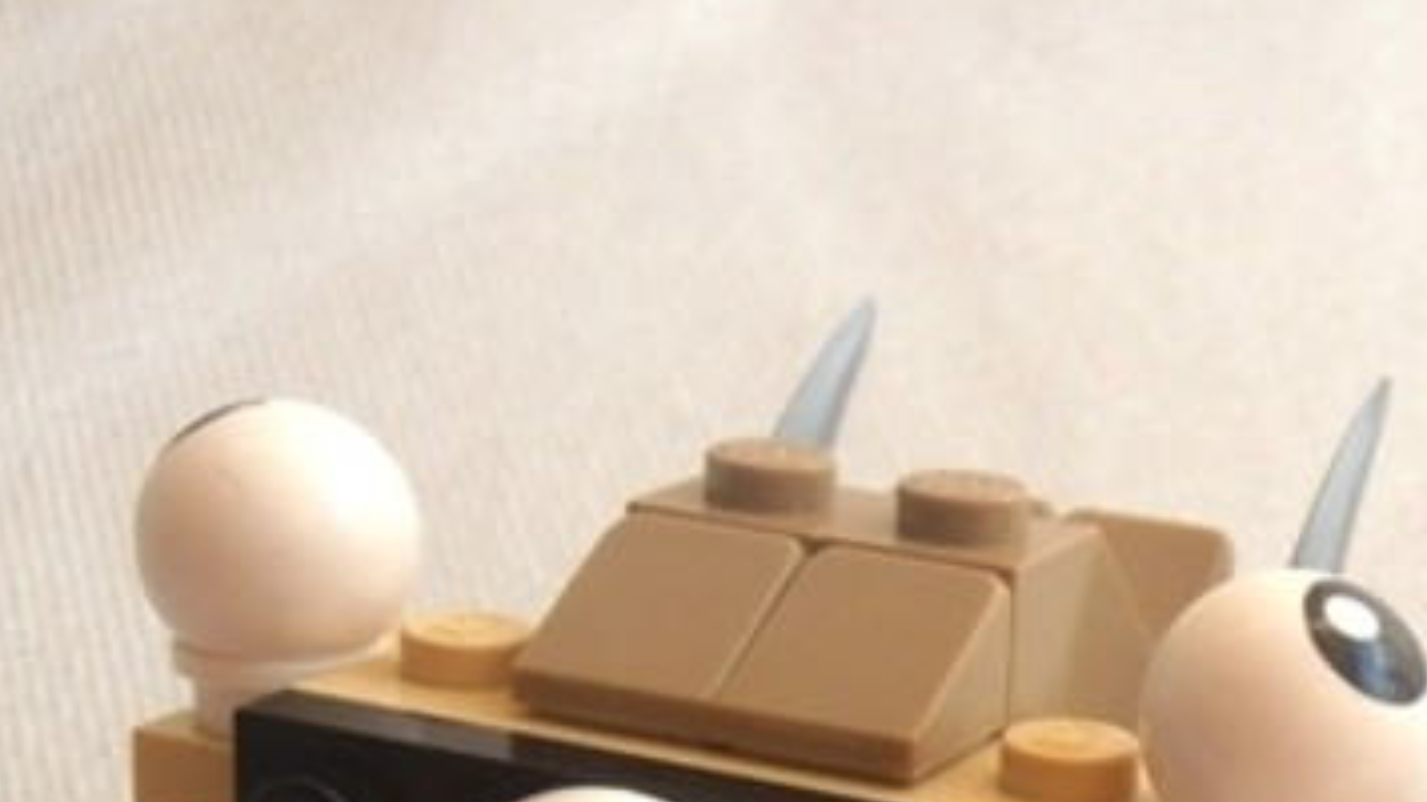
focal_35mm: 102
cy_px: 988
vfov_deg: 11.6
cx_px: 1371
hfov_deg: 20.4
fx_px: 3858
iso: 80
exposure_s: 1/80
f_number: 3.9
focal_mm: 6.61
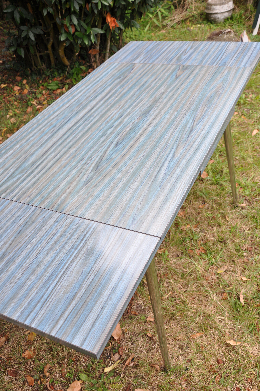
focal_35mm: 36
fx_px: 391
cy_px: 196
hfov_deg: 36.8
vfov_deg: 53.2
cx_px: 130
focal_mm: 24
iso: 200
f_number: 6.7
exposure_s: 1/45
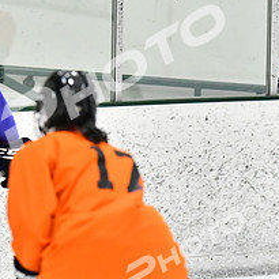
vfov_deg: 3.7
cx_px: -73
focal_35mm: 469
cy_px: 174
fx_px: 4277
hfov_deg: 3.7
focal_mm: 130
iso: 6400
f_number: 2.8
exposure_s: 1/1600
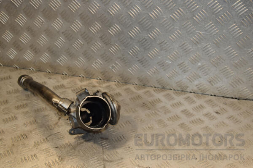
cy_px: 84
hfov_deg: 41.1
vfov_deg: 28.1
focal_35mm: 48
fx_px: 337
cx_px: 126
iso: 800
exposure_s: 1/200
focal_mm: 32
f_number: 6.3
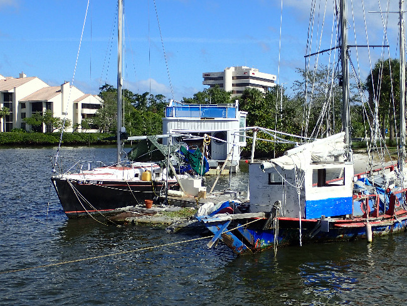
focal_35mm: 53
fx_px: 623
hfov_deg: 36.1
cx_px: 226
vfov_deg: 27.5
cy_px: 172
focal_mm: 7.86
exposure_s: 1/125
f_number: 11
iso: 100
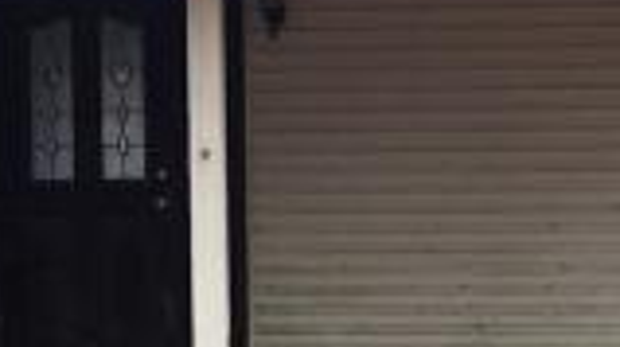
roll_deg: +1.1
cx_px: 191
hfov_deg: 10.6
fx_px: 3350
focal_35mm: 204
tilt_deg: -3.3
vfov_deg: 5.9
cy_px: 378
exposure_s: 1/120
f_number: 2.2
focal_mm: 4.15
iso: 40
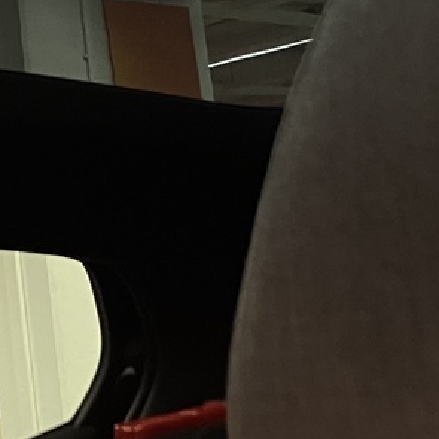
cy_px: -158
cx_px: -3
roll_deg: +5.8
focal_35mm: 121
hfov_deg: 14.2
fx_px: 1736
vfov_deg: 13.8
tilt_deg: +18.0
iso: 250
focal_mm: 3.99
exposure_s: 1/33
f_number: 1.8
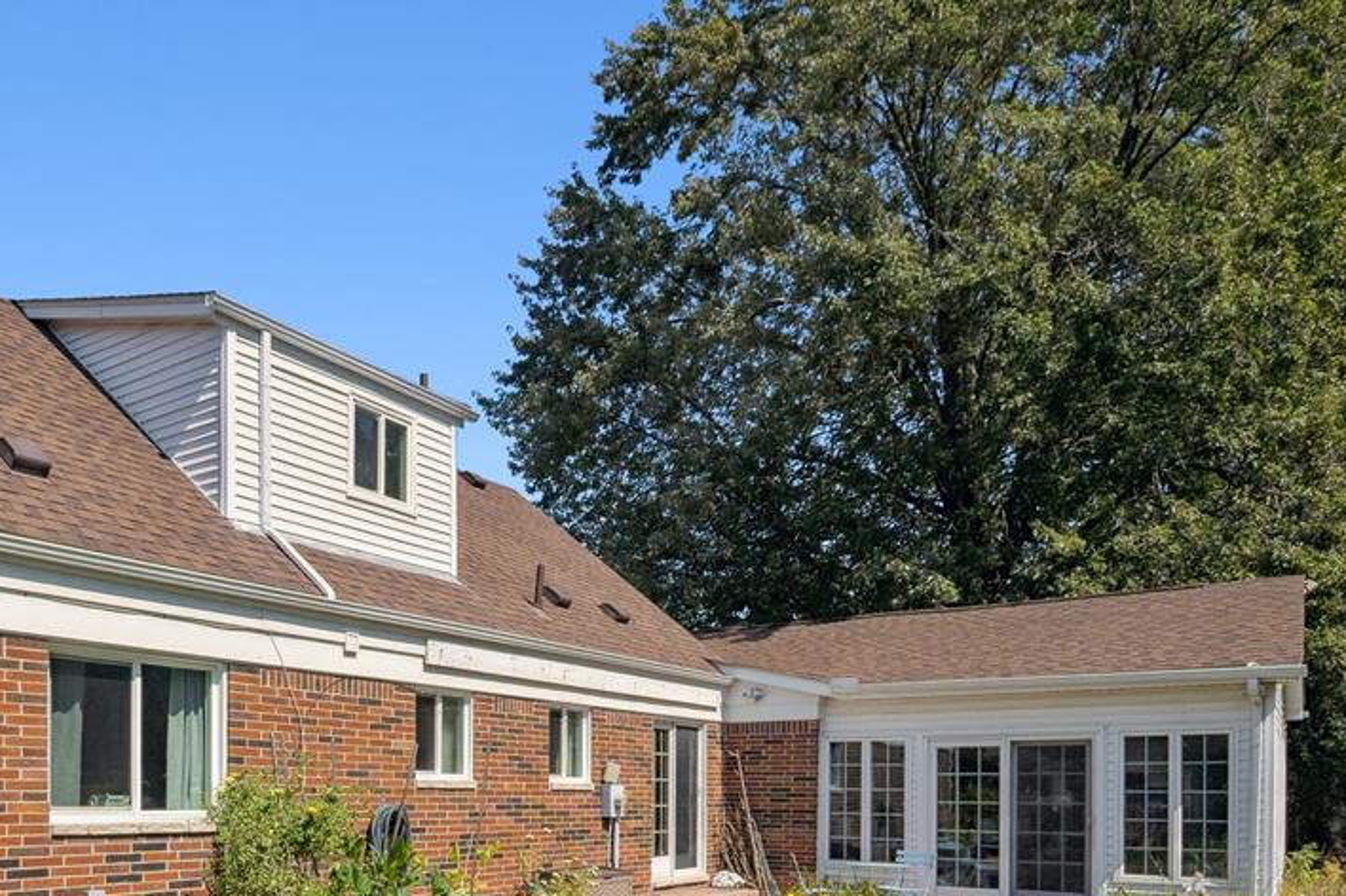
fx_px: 972
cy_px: 617
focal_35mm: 26
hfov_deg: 66.4
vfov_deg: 48.4
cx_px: 391
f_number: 8
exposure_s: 1/3200
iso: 500
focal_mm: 12
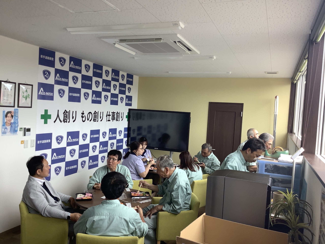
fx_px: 291
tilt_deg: -1.5
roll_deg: -3.3
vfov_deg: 45.4
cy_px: 122
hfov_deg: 58.4
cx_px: 162
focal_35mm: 31
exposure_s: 1/100
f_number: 2.4
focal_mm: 3.3
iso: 32
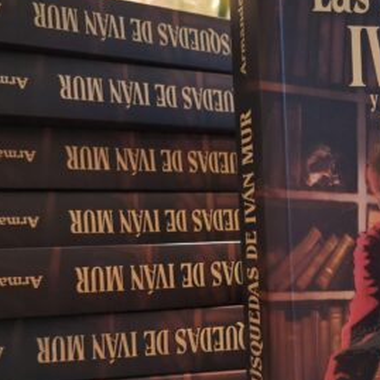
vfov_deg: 31.9
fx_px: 658
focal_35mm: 53
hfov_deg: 31.7
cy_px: 263
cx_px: 283
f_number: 1.8
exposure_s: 1/20
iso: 800
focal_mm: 5.54
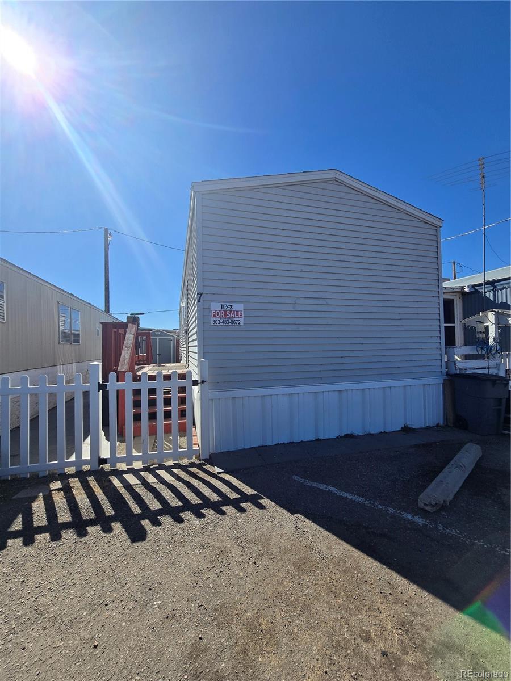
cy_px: 340
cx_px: 256
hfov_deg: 89.9
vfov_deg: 106.2
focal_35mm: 13
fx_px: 256
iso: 50
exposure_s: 1/3512
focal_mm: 2.2
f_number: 2.2
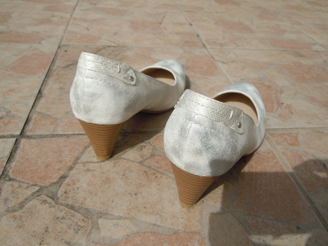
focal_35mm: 30
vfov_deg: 46.8
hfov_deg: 60.0
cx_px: 164
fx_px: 284
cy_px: 123
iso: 100
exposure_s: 1/400
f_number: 7
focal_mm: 5.4
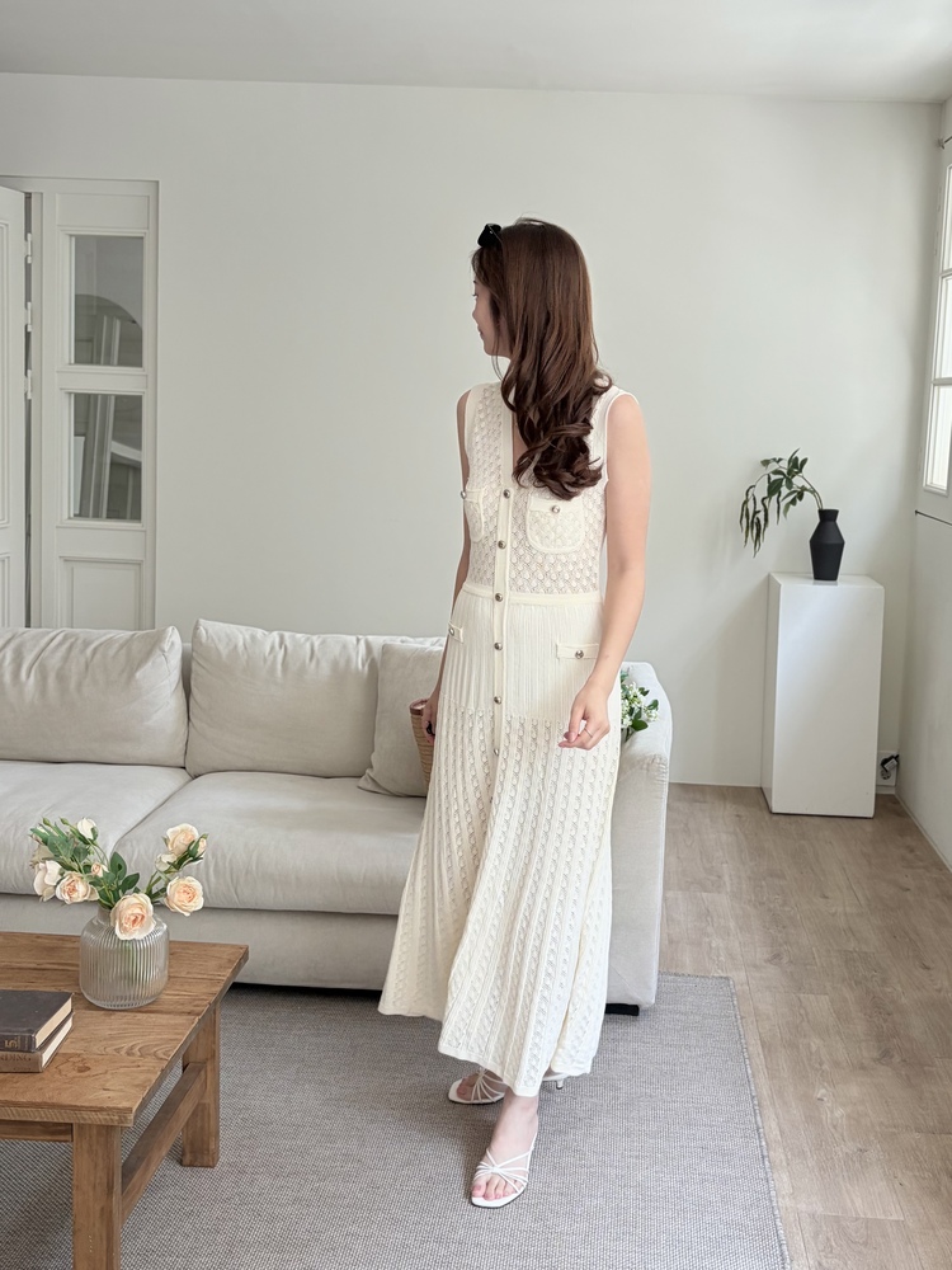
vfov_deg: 67.3
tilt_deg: -7.1
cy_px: 635
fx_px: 953
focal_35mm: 26
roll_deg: -2.6
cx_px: 476
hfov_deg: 53.1
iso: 64
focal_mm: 5.96
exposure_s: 1/122
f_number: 1.6
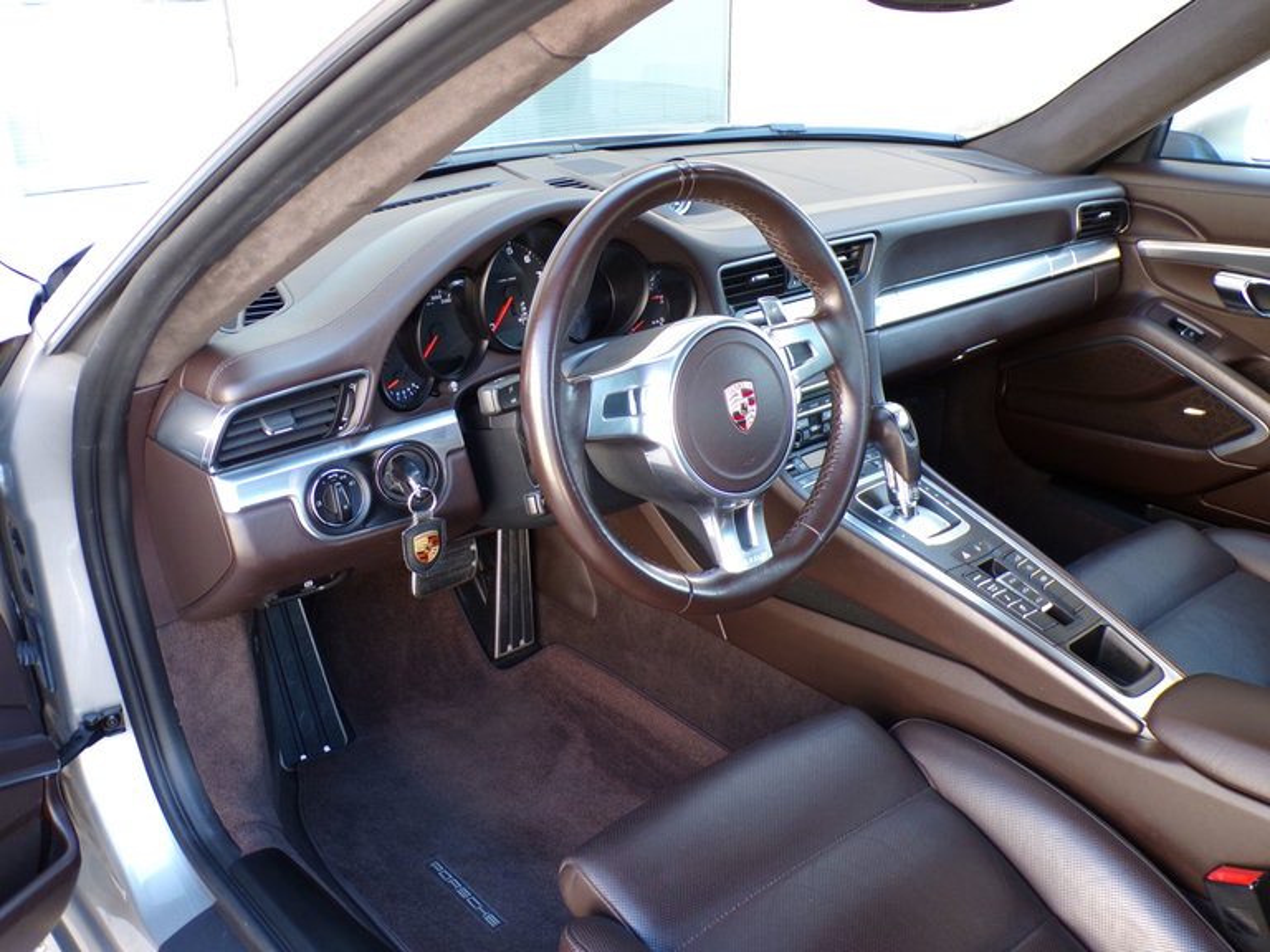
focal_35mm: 32
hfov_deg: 56.8
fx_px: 1174
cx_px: 635
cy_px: 476
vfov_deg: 44.2
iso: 154
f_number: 3.2
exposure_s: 1/34
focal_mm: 5.8
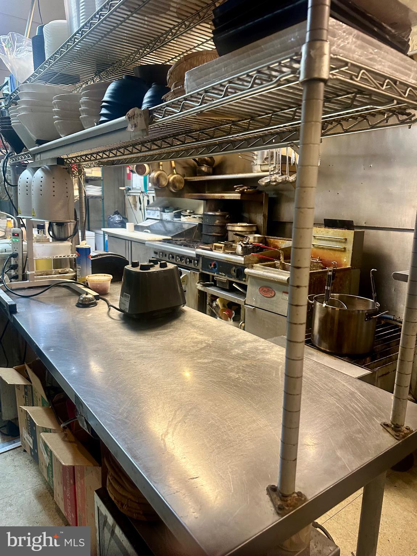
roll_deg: -2.6
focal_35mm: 24
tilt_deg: -11.4
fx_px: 385
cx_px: 208
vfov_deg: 71.6
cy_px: 278
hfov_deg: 56.8
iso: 320
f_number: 1.78
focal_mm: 6.86
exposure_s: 1/60
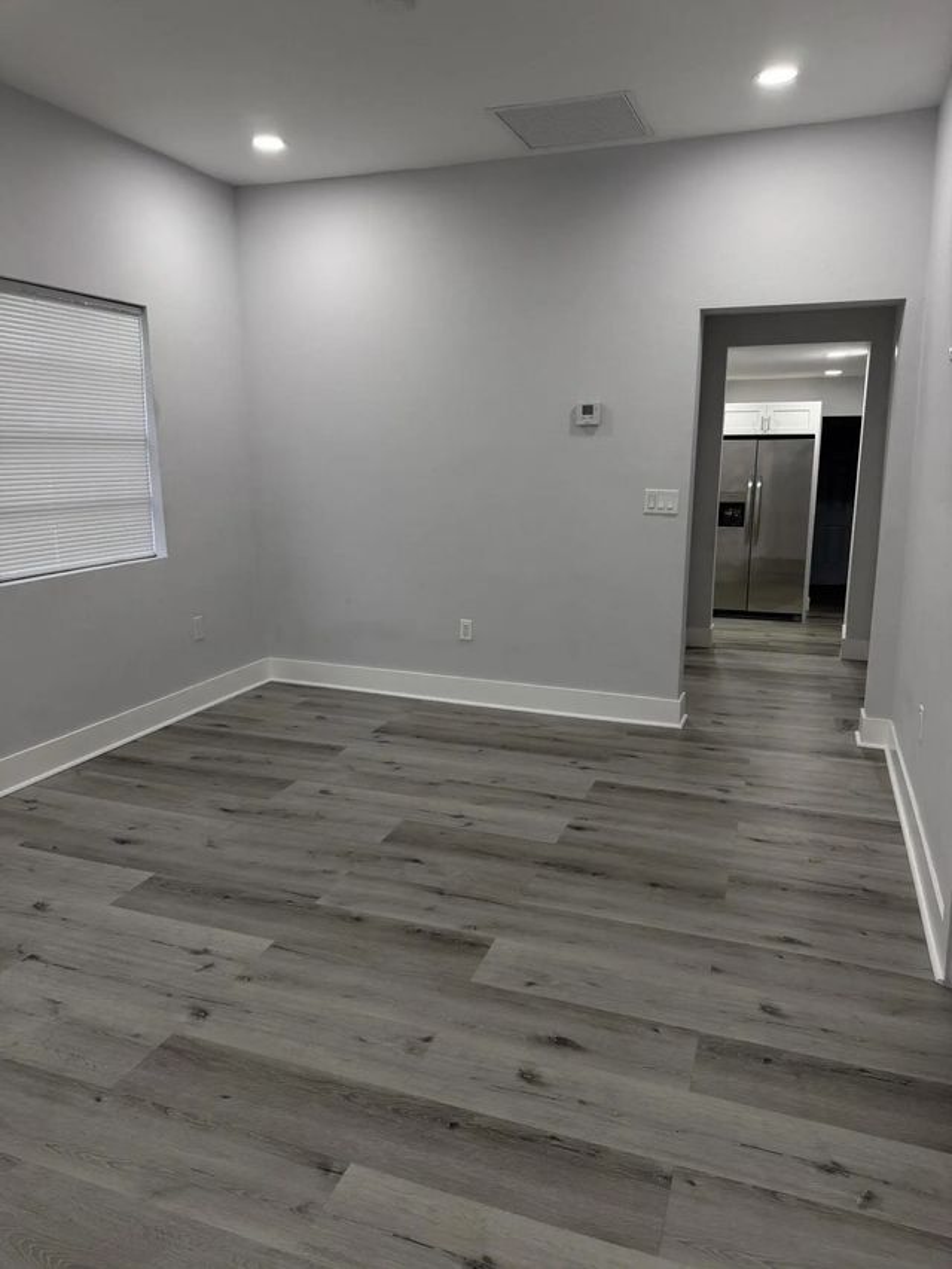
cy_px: 634
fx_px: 880
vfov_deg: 71.6
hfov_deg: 56.8
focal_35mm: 24
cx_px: 476
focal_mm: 6.76
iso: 100
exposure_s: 1/120
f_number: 1.78
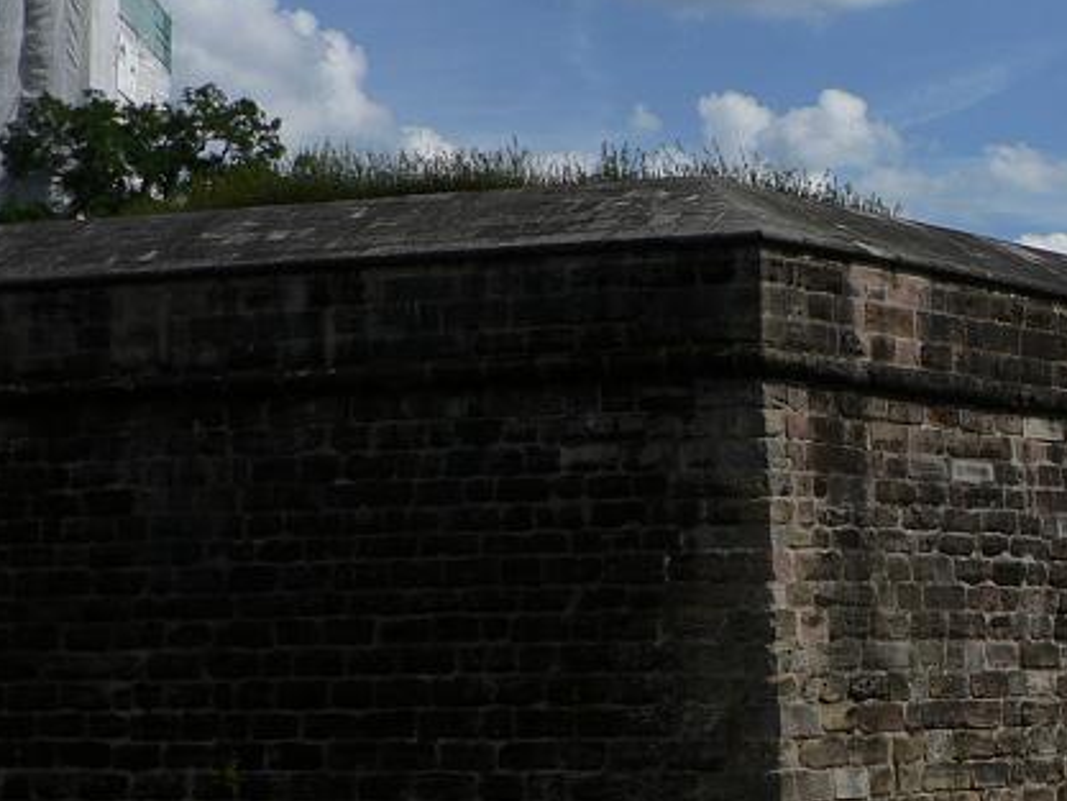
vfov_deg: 21.3
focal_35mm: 69
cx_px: 970
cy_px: 468
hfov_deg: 27.1
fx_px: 2127
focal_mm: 6
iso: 80
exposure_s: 1/1300
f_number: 5
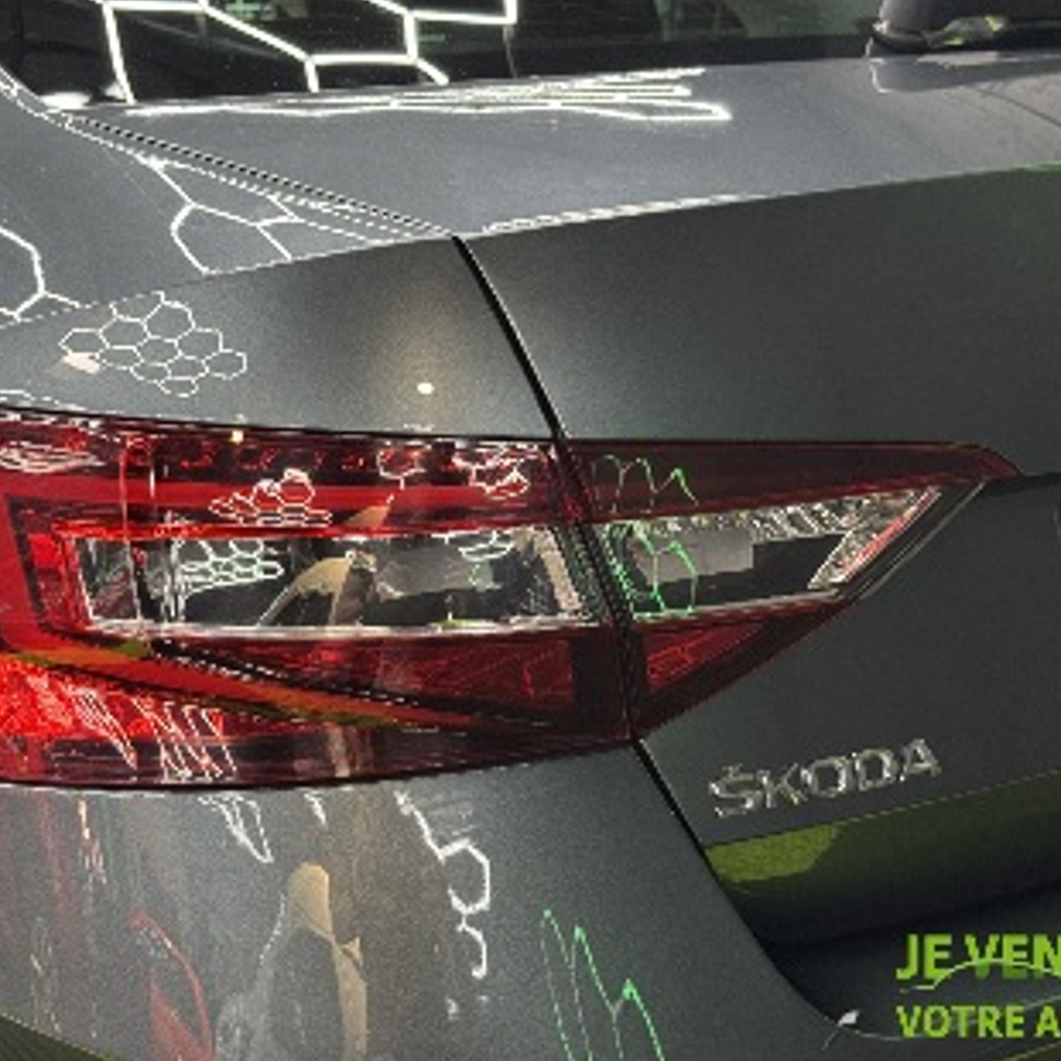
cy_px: 530
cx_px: 448
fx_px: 1977
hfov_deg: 30.0
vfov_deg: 30.0
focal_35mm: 57
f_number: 1.78
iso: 200
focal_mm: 6.76
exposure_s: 1/50
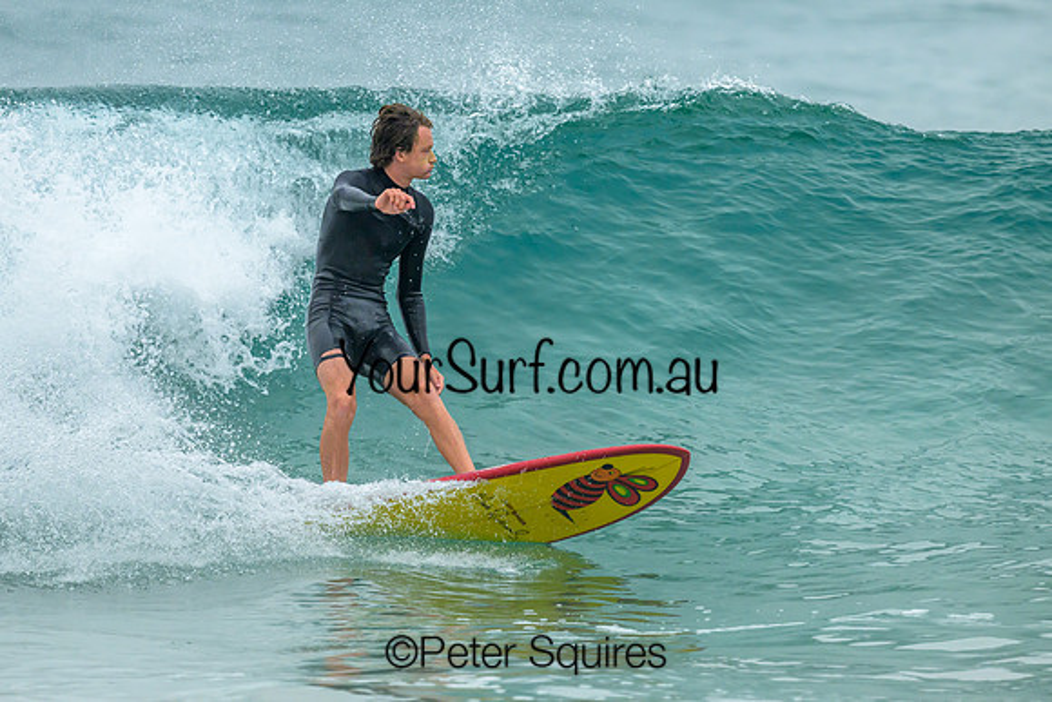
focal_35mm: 899
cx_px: 513
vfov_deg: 1.5
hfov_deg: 2.3
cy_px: 307
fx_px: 26281
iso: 1400
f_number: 6.3
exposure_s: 1/2500
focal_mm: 800
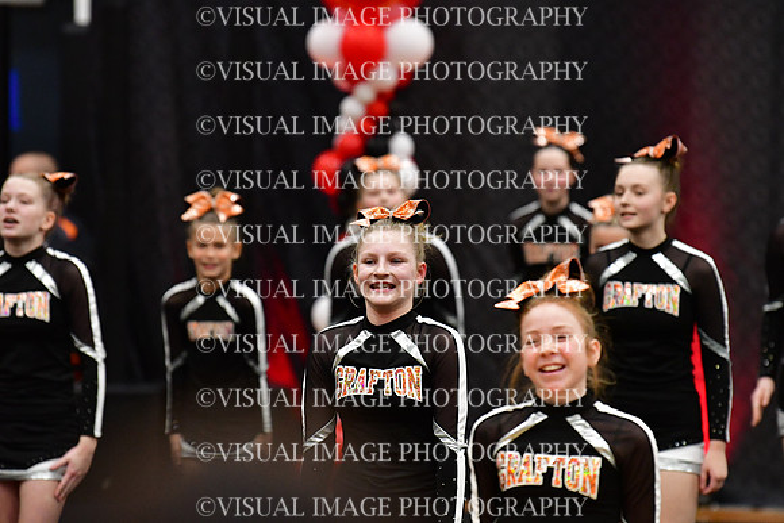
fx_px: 6535
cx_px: 392
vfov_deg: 4.6
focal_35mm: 300
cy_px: 262
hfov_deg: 6.9
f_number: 3.5
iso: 4000
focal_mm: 200
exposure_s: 1/500
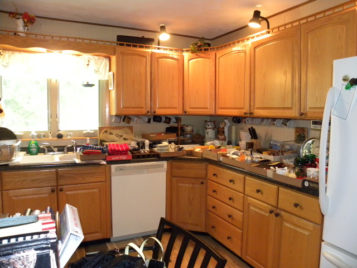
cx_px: 178
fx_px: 268
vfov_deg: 53.1
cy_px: 134
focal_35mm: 26
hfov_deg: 67.3
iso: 400
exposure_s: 1/30
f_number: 2.8
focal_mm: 4.6
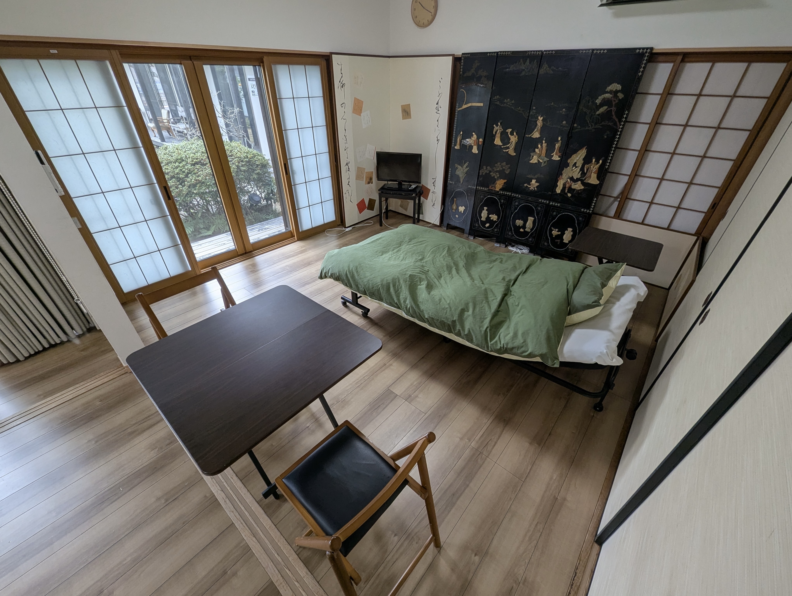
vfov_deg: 90.1
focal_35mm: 13
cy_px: 298
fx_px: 298
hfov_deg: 106.1
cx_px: 396
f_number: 2.2
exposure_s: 1/77.8
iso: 45
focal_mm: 1.95
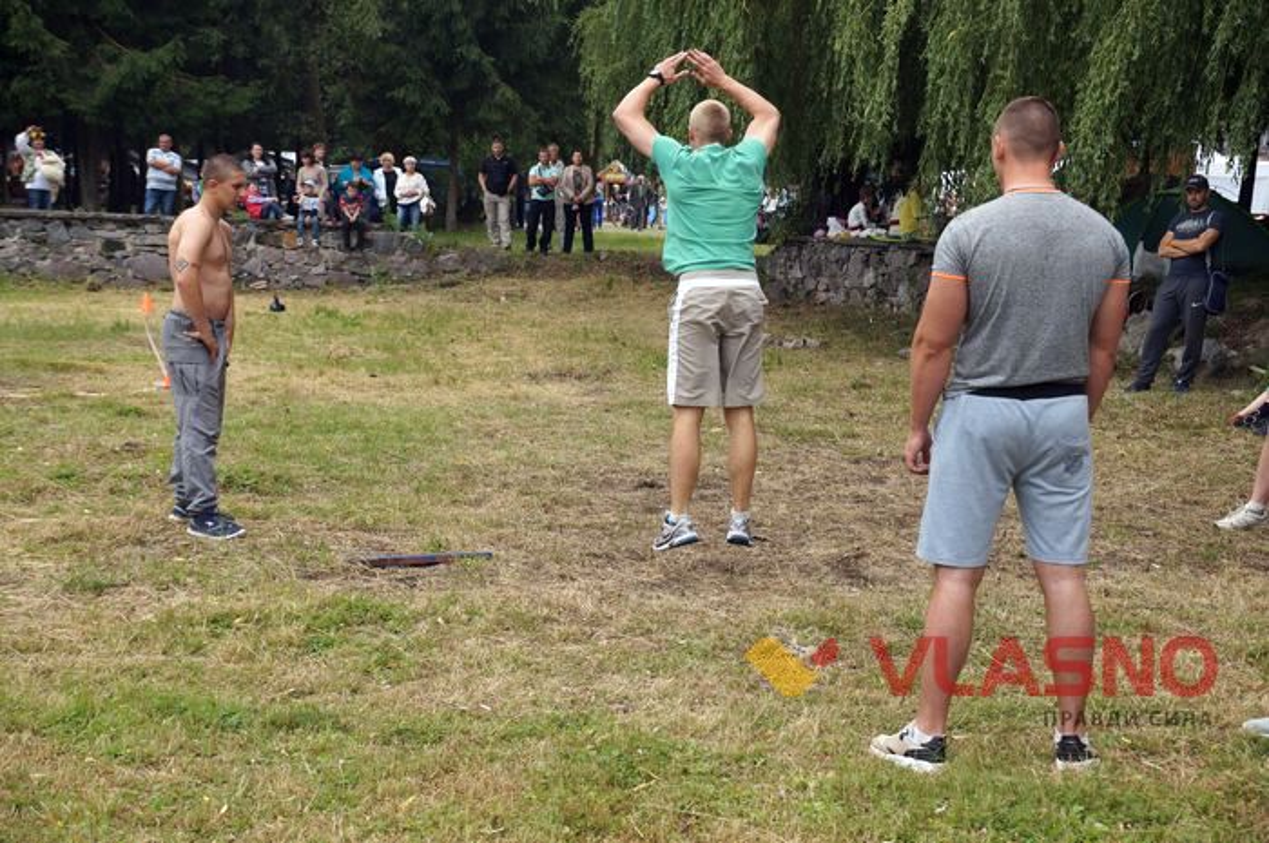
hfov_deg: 37.9
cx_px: 634
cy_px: 422
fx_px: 1848
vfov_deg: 25.7
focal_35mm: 52
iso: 100
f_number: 5.6
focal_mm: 35
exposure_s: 1/250
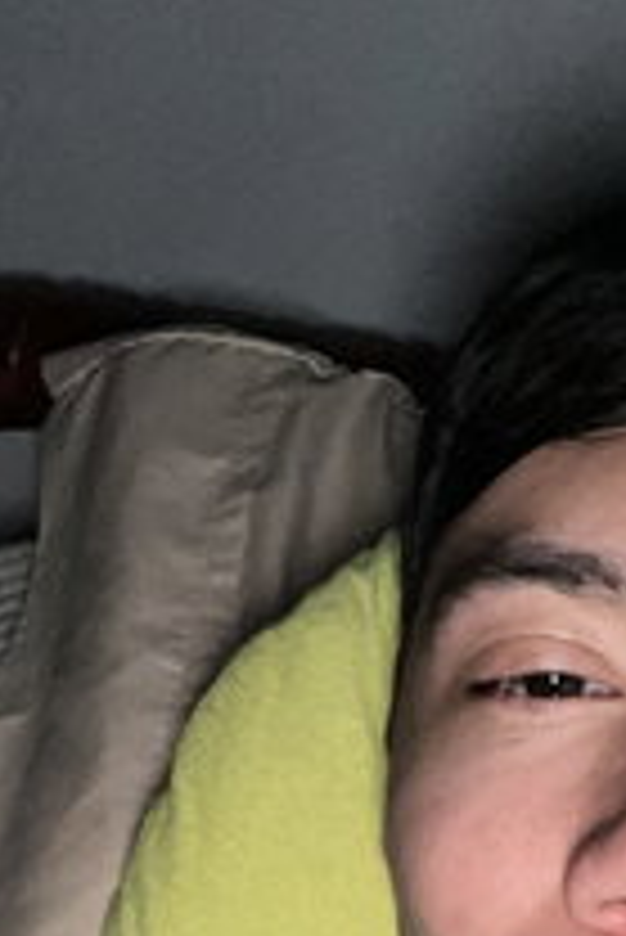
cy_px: 738
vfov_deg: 32.5
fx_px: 1562
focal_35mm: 60
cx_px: 450
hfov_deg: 22.5
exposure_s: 1/24
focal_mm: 2.71
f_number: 2.2
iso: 500
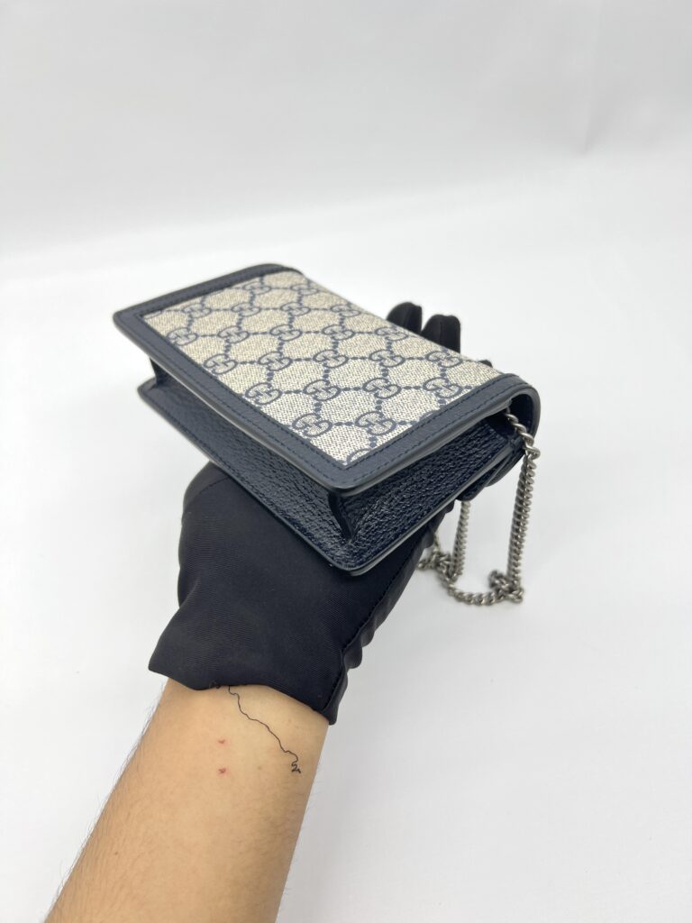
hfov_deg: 53.1
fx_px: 693
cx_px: 346
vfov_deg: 67.3
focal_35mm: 26
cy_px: 462
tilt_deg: -49.0
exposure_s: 1/100
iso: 32
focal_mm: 5.7
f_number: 1.5
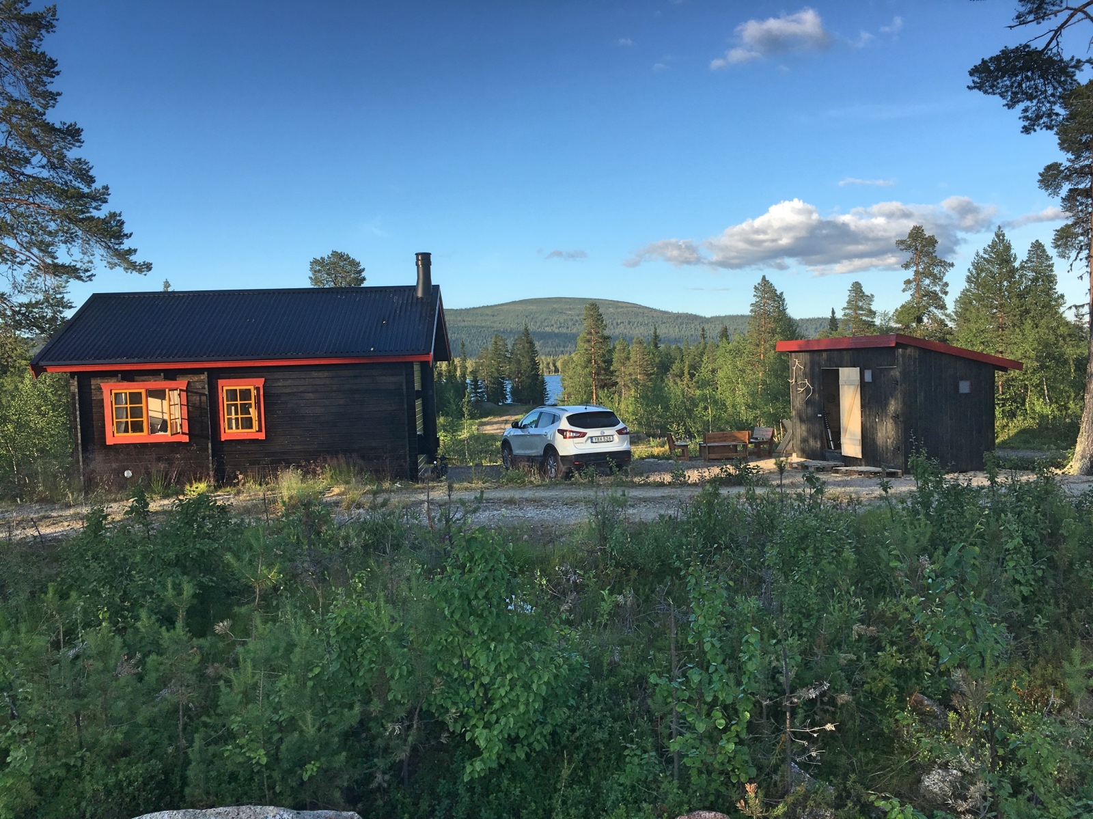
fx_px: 915
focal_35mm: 29
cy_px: 410
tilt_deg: -2.8
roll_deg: +2.2
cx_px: 546
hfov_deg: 61.7
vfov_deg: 48.2
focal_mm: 4.15
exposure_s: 1/582
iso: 25
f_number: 2.2
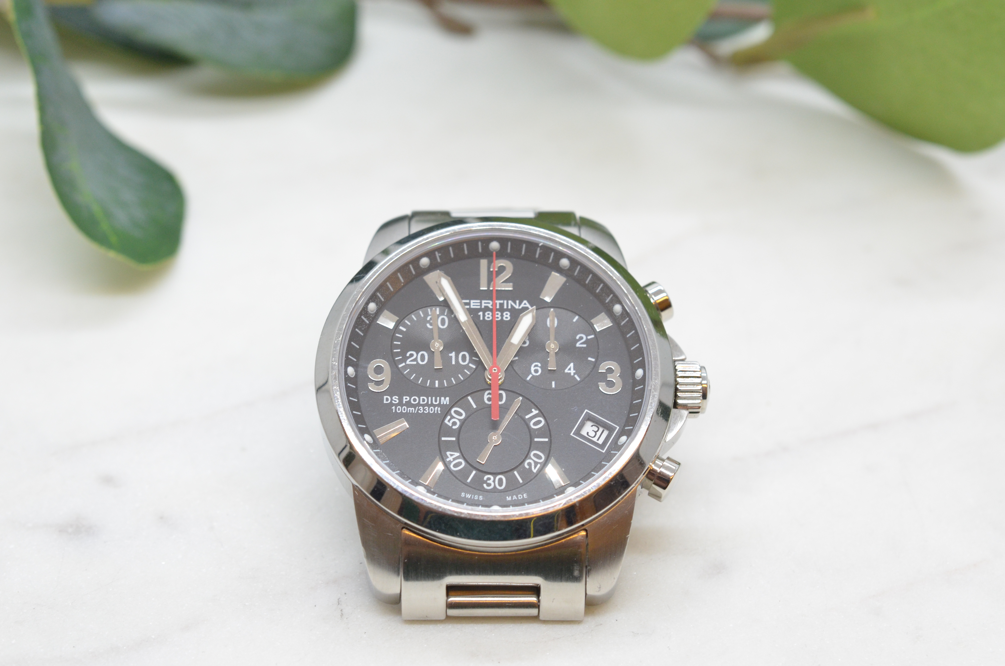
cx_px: 502
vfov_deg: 22.5
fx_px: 1672
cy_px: 333
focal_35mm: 60
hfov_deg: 33.5
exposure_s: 1/100
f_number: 9
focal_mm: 40
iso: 1000
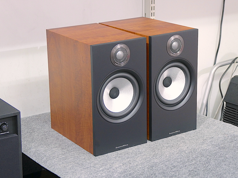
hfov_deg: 23.3
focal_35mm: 84
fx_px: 578
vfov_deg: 17.6
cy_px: 89
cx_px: 119
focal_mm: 15
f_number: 4.8
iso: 200
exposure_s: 1/4
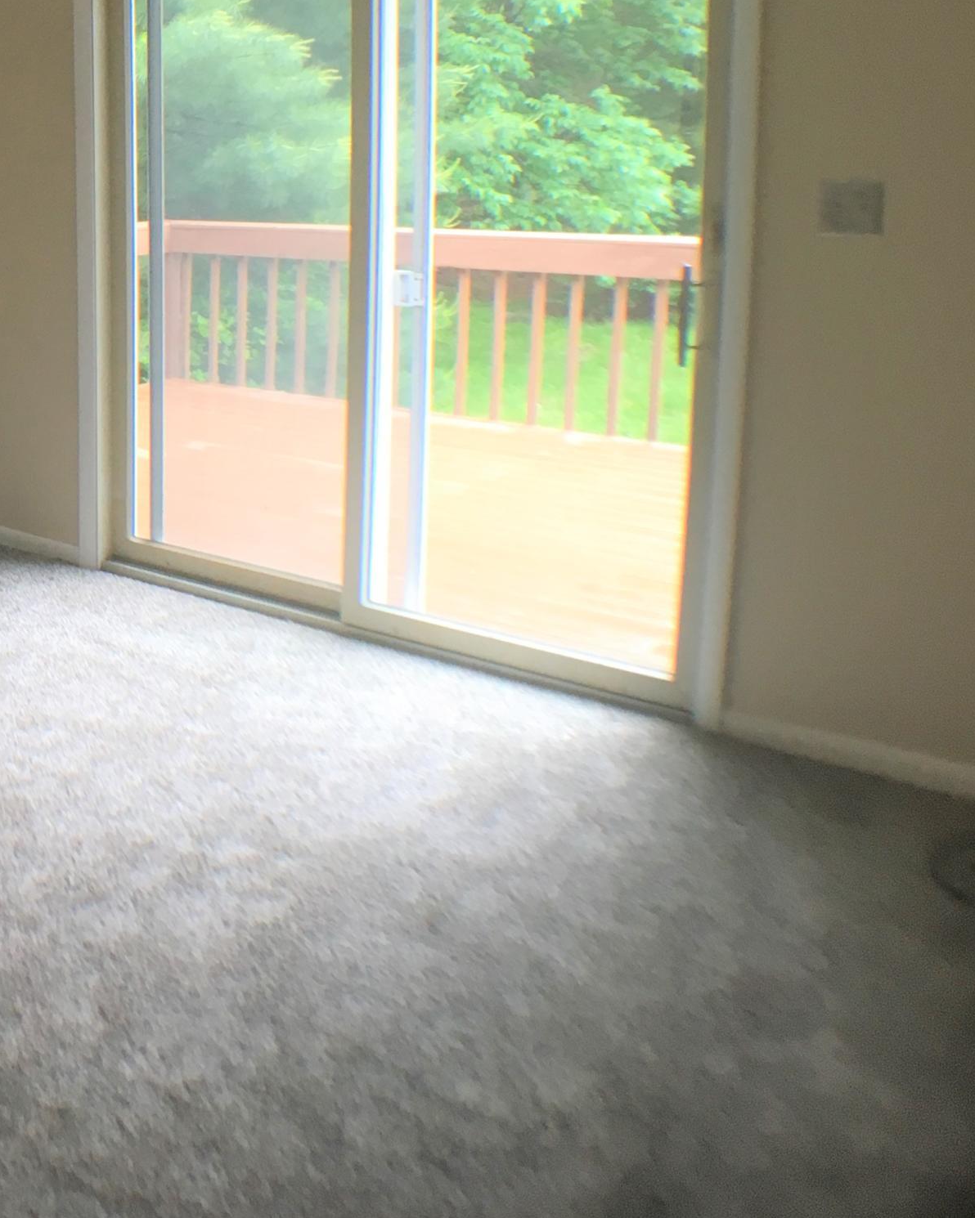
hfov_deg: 23.9
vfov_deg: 32.5
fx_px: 2056
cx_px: -240
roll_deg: +1.3
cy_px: 341
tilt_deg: -7.1
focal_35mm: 57
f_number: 2.2
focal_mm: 4.15
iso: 50
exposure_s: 1/30
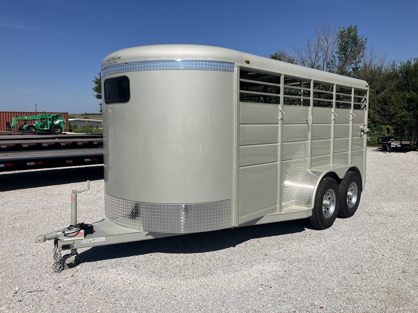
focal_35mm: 28
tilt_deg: -6.6
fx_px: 338
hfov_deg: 63.4
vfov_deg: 49.8
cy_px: 156
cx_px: 209
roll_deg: +0.6
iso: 32
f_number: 1.8
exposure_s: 1/4425
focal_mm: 3.99
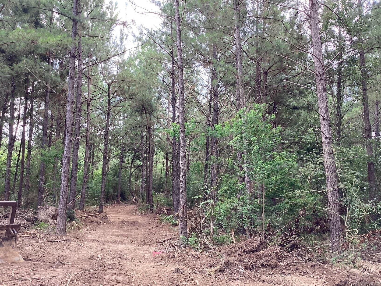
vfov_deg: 45.4
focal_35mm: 31
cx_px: 190
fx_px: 341
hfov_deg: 58.4
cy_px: 143
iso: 64
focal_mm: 3.3
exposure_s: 1/120
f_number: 2.4
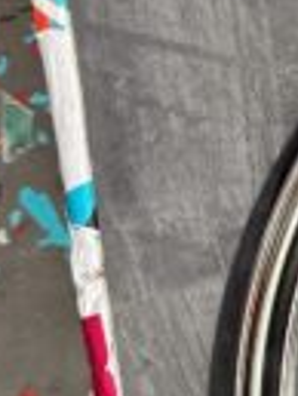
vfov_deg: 12.9
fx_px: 1707
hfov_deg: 8.8
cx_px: 780
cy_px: -80
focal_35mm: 149
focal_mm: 6.76
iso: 125
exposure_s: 1/50
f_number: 1.78
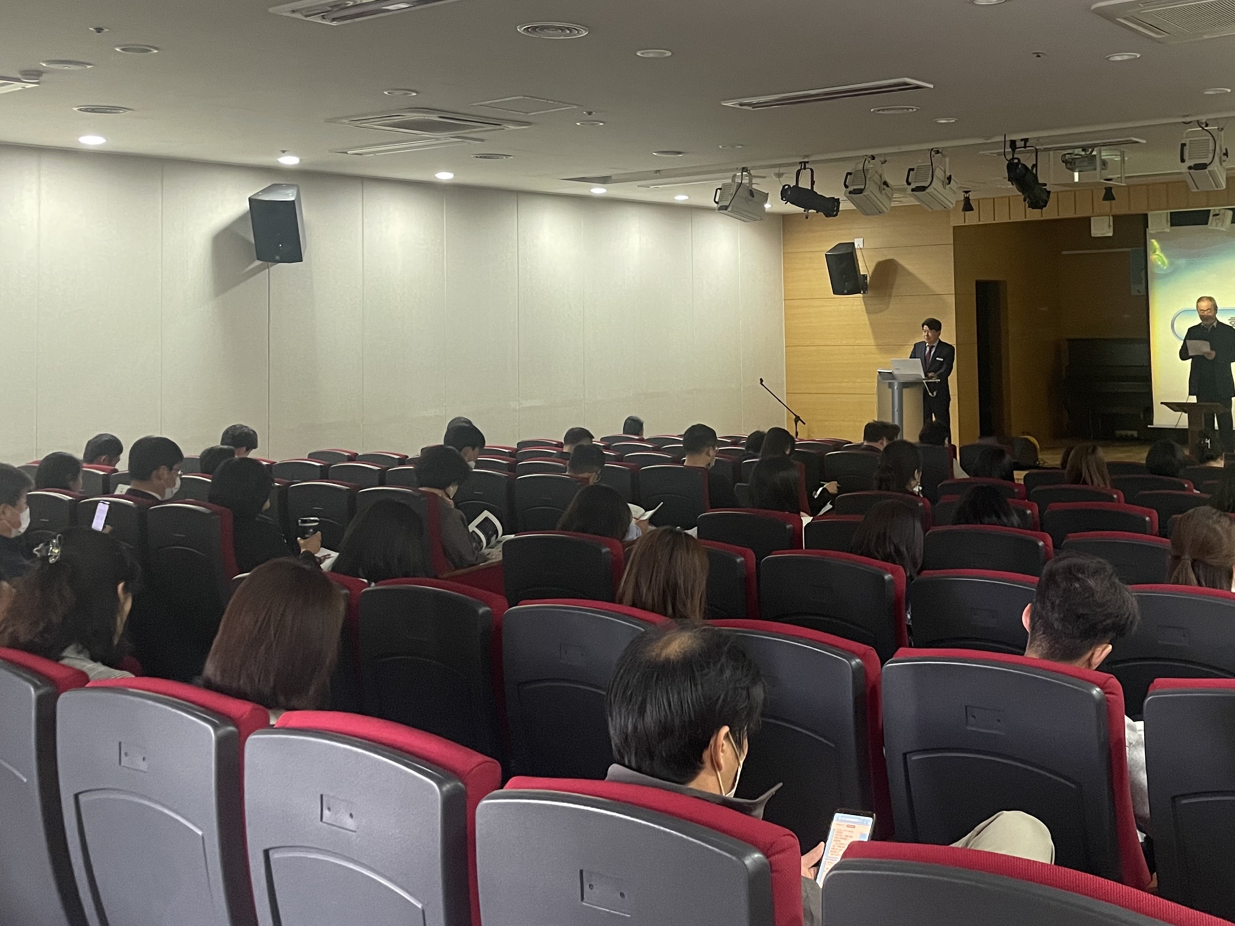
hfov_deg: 47.9
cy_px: 264
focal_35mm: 38
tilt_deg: +2.6
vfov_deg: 37.1
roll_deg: +1.3
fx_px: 1356
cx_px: 852
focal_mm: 4.2
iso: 400
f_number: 1.6
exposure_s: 1/60
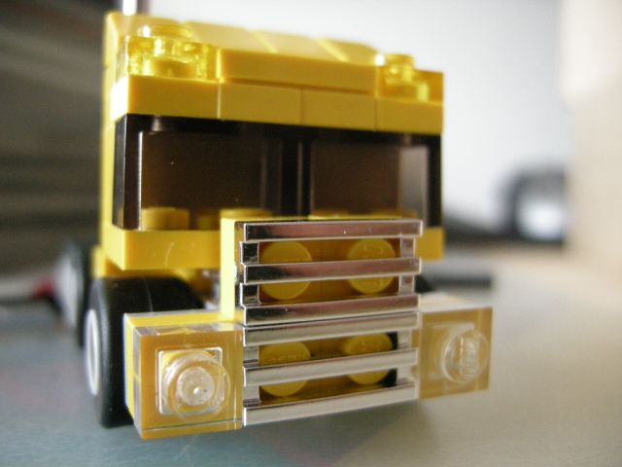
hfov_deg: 51.4
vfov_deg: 39.7
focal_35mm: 36
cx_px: 311
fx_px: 647
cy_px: 234
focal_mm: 7.5
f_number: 2.7
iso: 400
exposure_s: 1/20
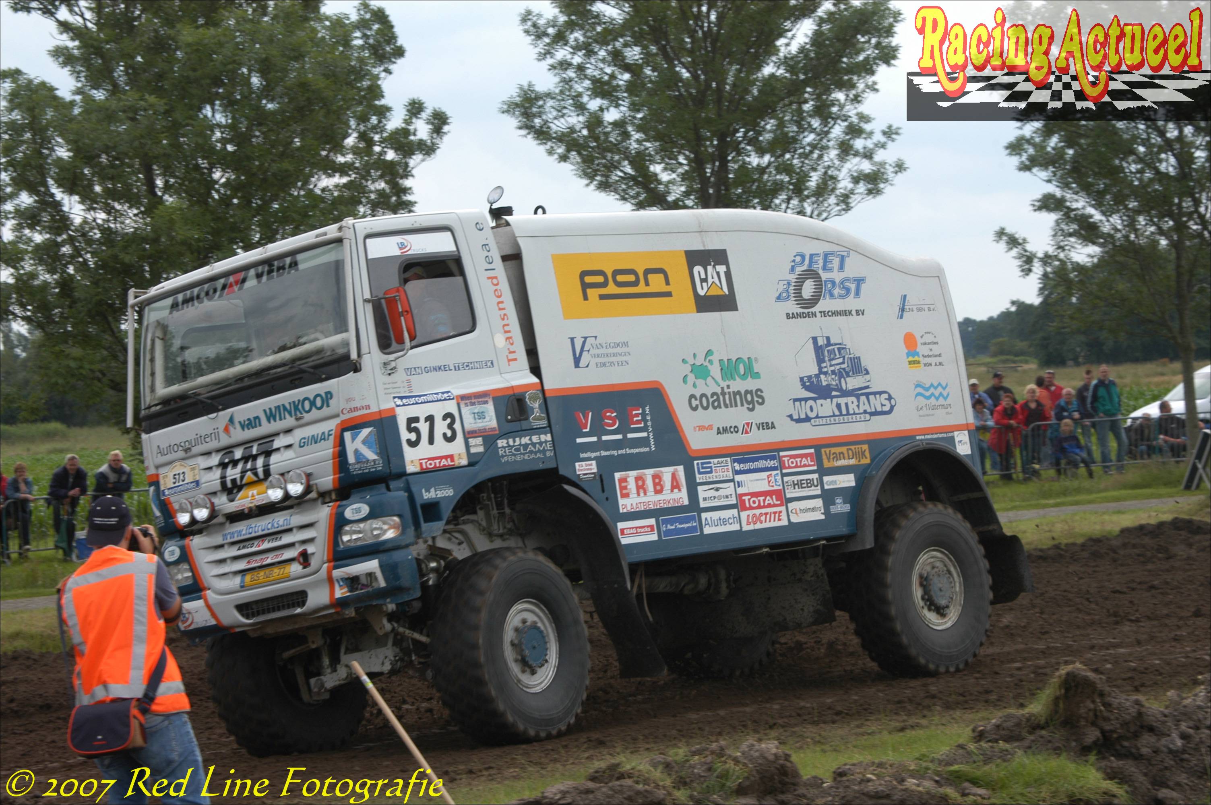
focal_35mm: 99
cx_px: 606
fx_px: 3327
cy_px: 402
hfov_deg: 20.6
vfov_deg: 13.8
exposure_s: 1/250
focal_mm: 66
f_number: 8
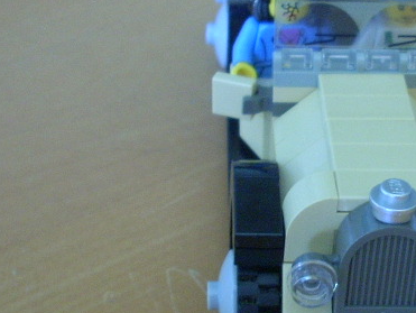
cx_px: 385
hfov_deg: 18.9
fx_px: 1227
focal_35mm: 102
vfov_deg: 14.5
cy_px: 140
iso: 200
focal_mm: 6.2
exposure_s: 1/18.7
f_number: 2.8
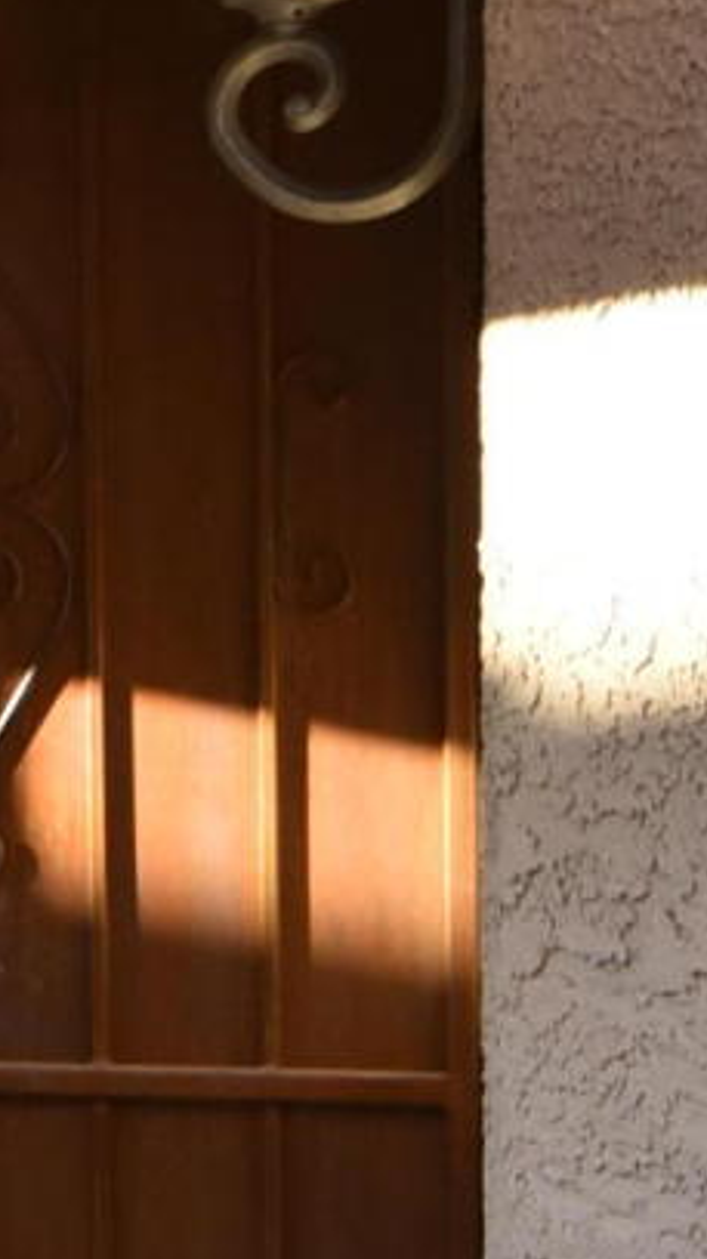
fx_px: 3605
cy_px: 923
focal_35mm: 108
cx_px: -957
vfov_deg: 19.7
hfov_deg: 9.9
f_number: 5.6
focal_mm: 14
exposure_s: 1/125
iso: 280
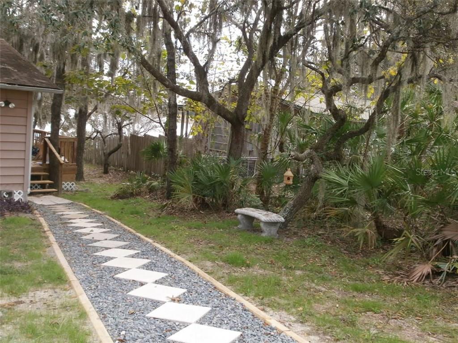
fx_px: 516
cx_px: 229
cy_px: 172
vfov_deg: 36.8
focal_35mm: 39
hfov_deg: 47.9
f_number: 3.4
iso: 100
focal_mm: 6.9
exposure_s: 1/160
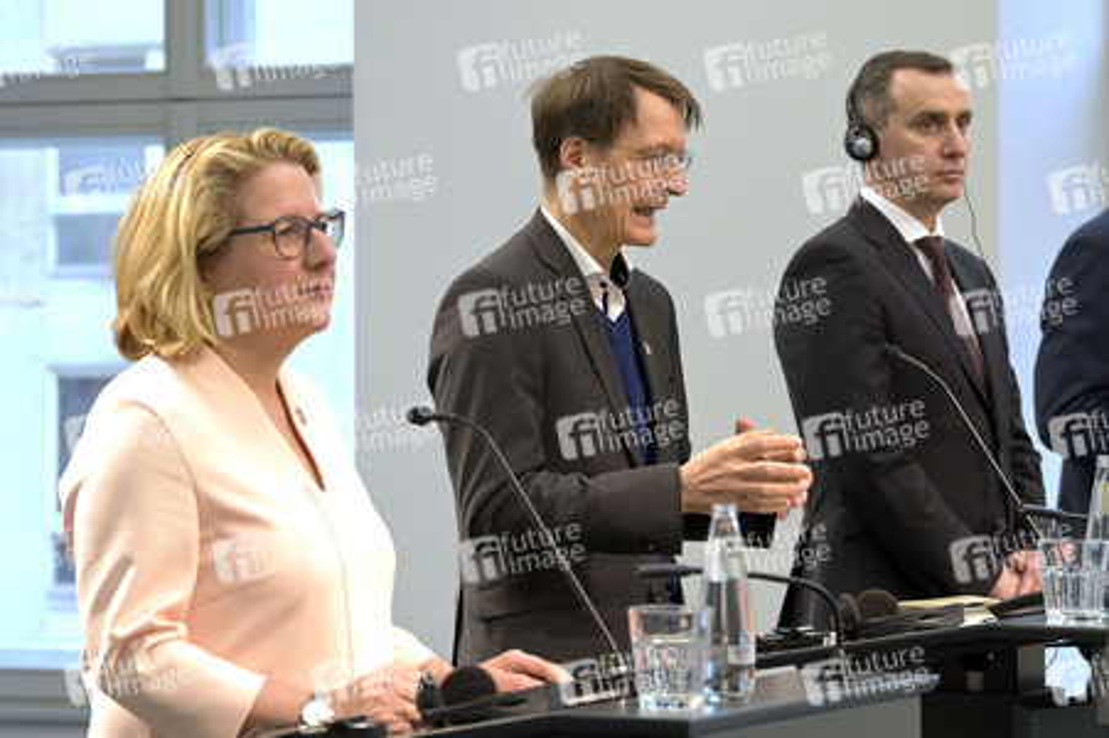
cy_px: 369
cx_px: 554
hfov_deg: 17.7
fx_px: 3571
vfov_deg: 11.8
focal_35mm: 116
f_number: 6.3
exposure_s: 1/200
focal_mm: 116
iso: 2500
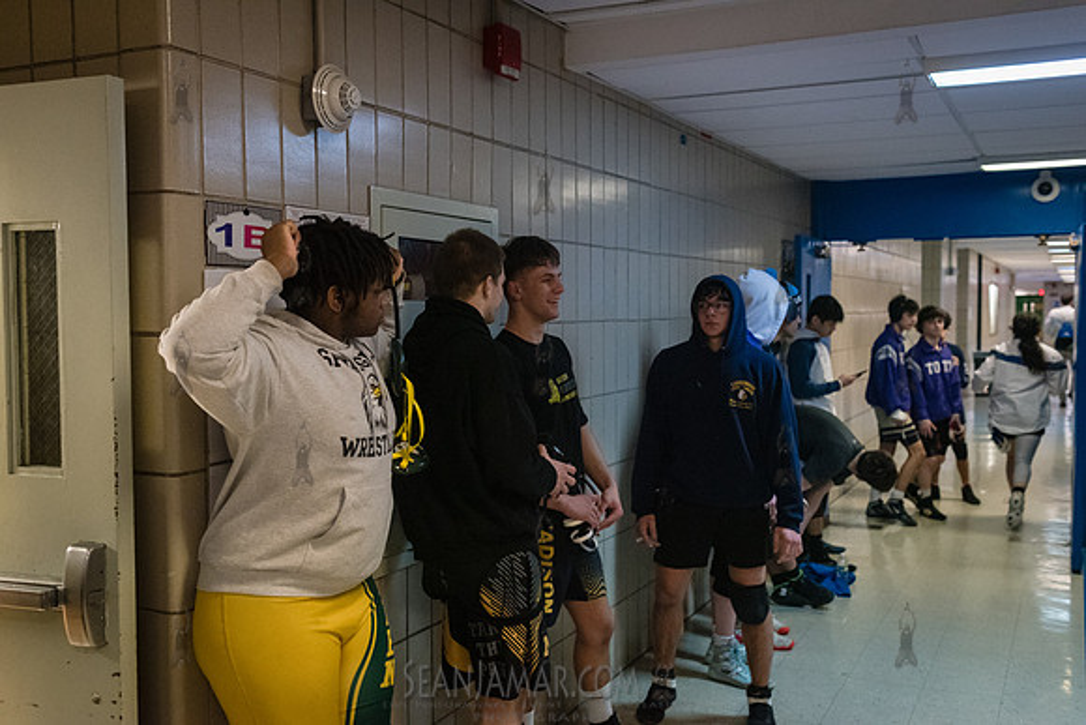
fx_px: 1056
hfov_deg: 54.4
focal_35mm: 35
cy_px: 362
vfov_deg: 37.9
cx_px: 543
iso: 8000
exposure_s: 1/200
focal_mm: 35
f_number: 4
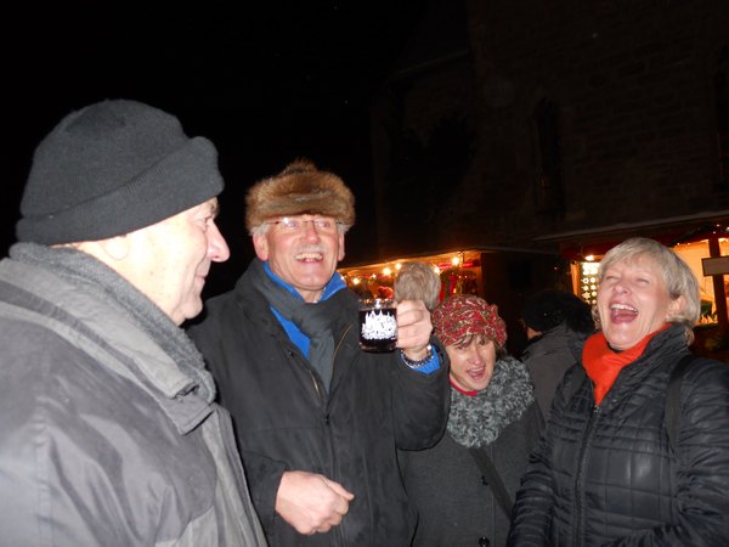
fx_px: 590
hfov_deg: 63.4
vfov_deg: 49.7
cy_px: 274
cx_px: 364
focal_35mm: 28
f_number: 2.7
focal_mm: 5
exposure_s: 1/25
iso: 250
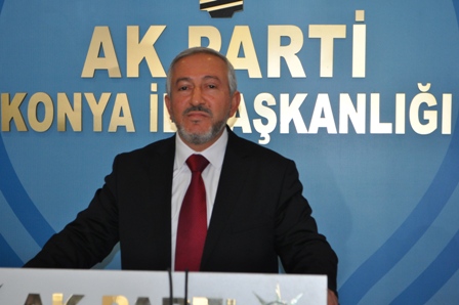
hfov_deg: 29.9
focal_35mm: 68
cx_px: 230
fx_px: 860
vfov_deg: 20.1
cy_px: 152
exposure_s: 1/60
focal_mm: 45
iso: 800
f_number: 5.3
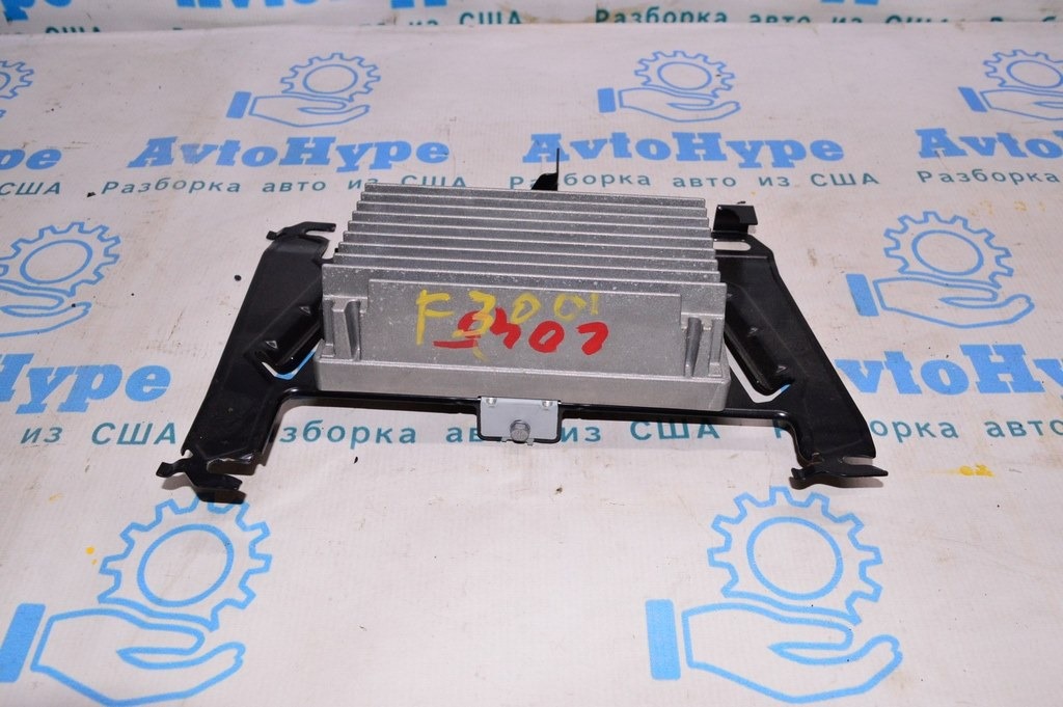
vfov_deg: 41.6
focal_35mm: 32
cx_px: 532
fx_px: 929
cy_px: 354
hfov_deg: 59.5
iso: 1600
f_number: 8
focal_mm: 21
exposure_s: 1/200
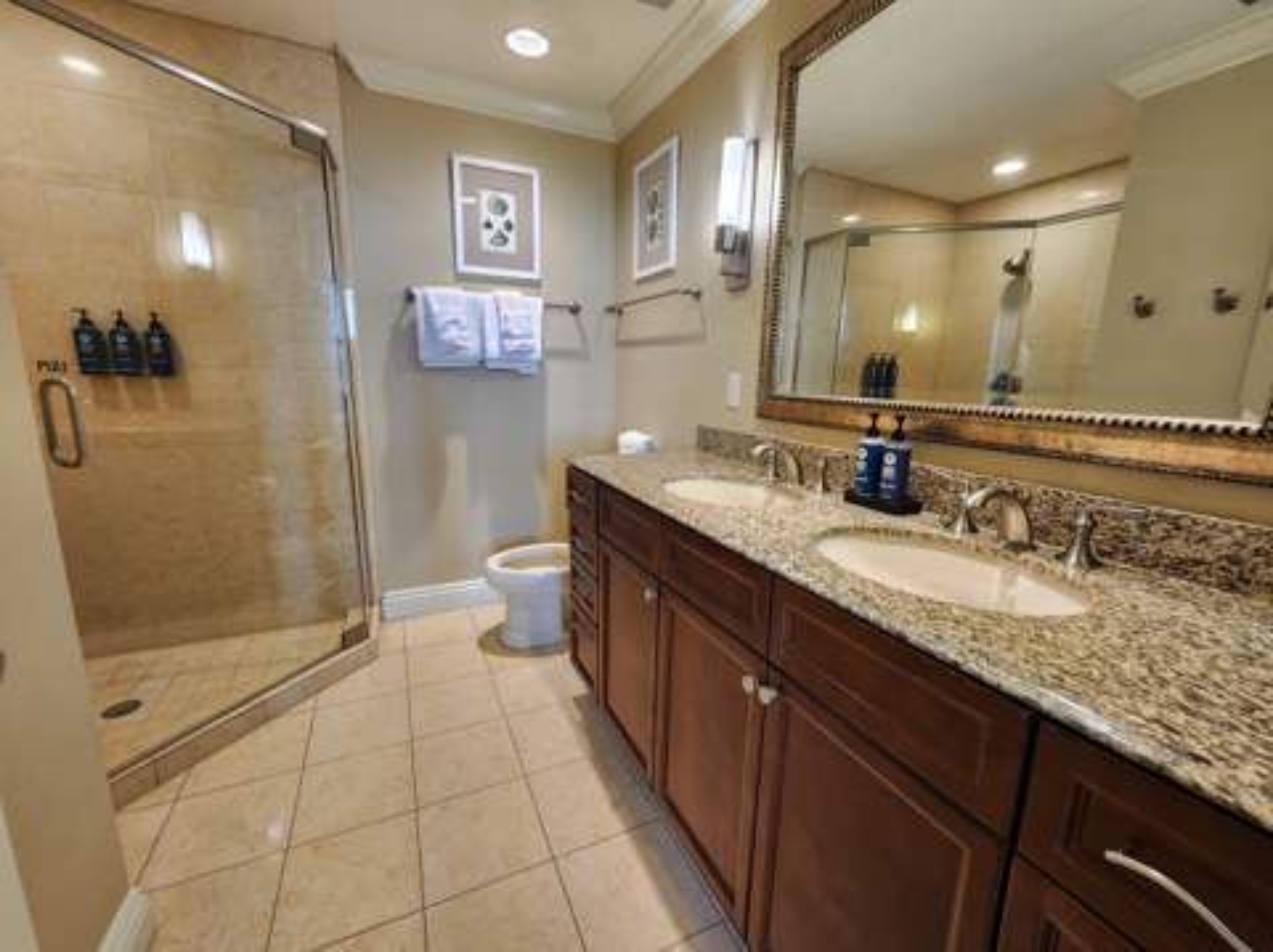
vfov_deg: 89.8
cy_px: 476
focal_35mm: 13
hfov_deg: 106.2
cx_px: 636
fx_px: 478
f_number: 2.2
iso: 160
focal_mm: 2.2
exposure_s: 1/60
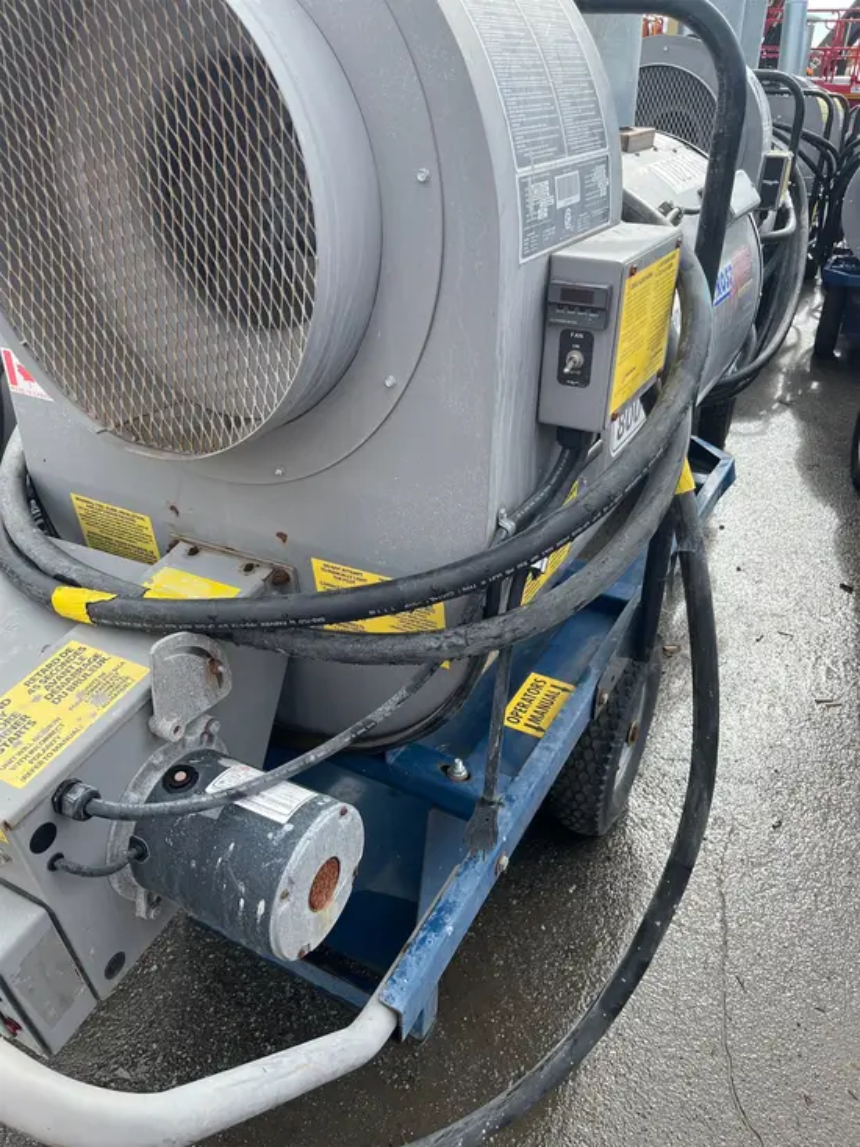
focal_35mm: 26
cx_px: 430
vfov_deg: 67.3
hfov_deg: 53.1
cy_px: 574
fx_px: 861
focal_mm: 5.1
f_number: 1.6
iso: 50
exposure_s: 1/975
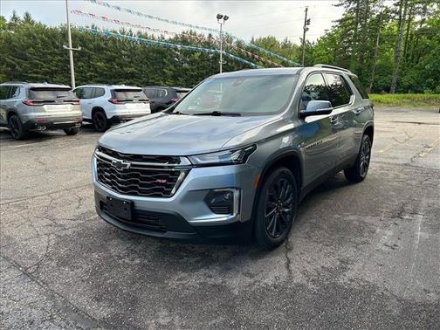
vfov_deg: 53.1
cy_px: 165
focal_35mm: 26
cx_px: 220
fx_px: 330
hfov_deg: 67.3
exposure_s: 1/361
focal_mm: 5.7
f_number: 1.5
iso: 50
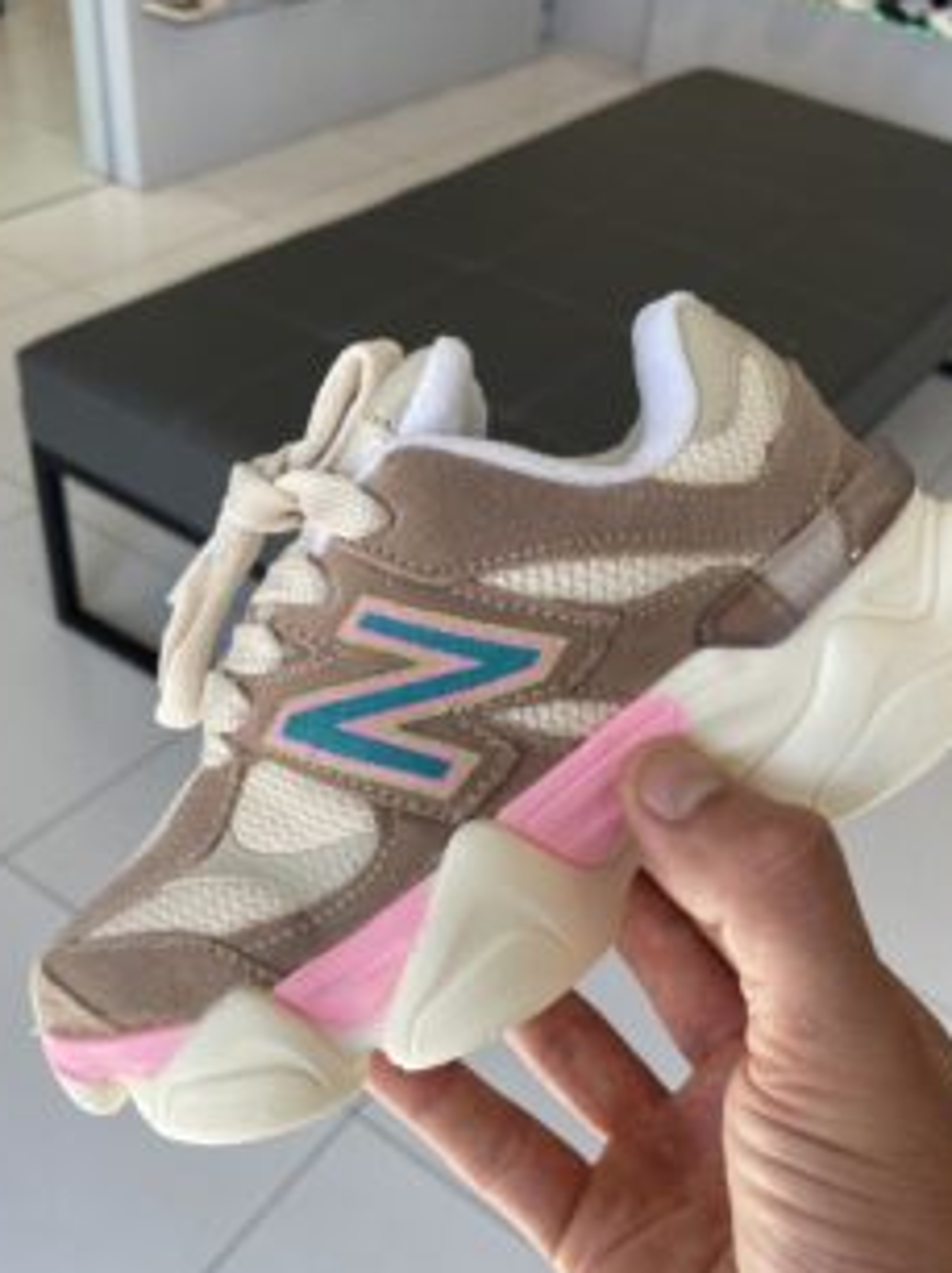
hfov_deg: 41.7
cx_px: 499
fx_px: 1248
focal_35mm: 34
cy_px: 753
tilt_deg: -42.0
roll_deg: -8.6
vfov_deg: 53.7
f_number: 1.8
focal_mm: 4.25
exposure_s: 1/277
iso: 32
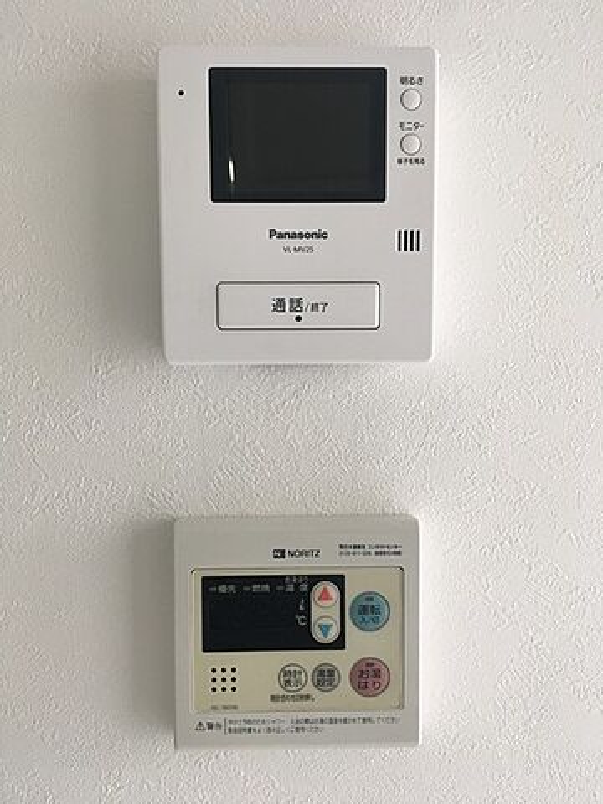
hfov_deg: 48.2
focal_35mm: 29
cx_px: 302
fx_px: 674
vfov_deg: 61.7
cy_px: 402
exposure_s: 1/33
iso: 40
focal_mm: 4.15
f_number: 2.2
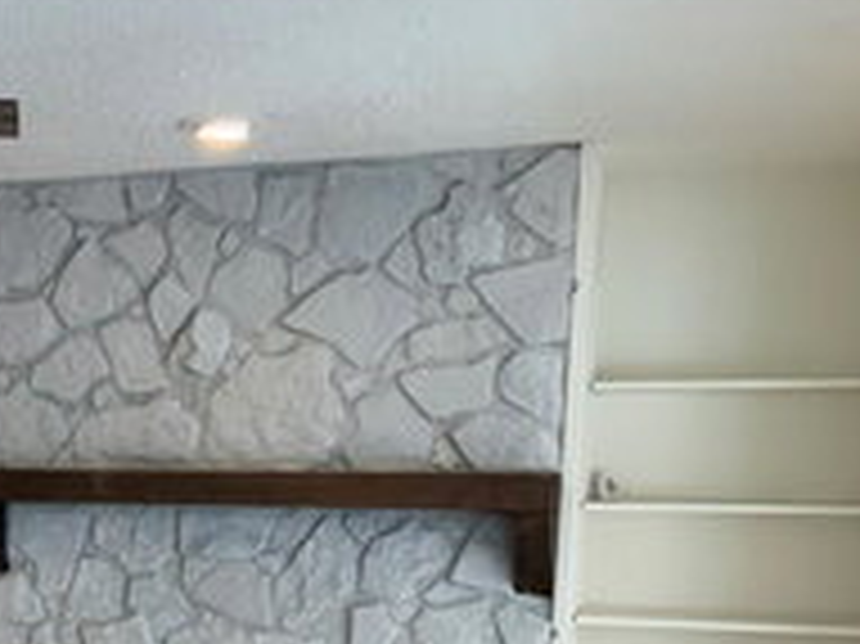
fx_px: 1614
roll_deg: +0.4
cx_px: -47
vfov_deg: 21.5
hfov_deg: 27.7
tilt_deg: -7.2
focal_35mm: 65
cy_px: 689
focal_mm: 3
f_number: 1.8
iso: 100
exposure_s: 1/60
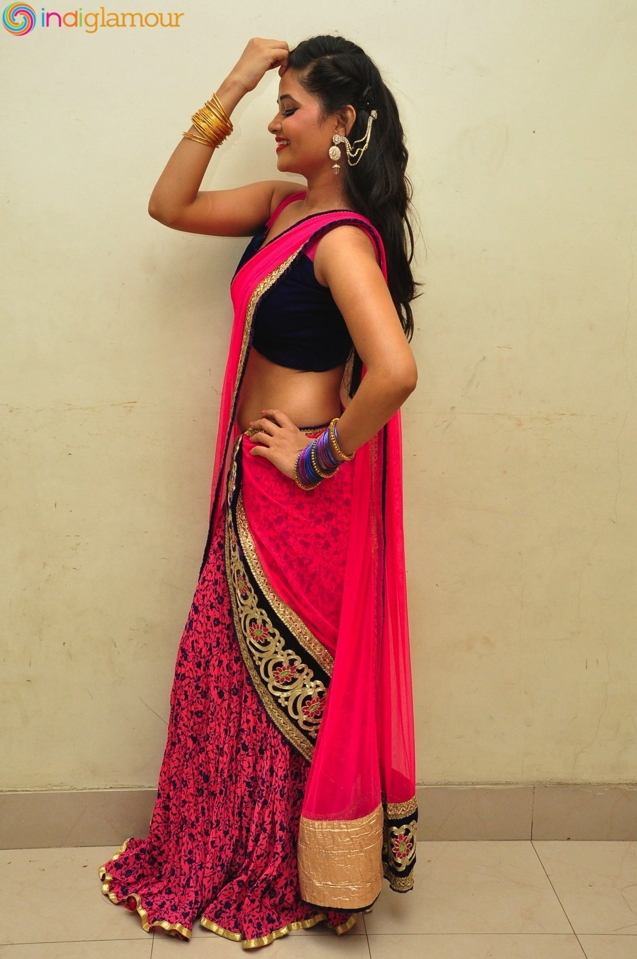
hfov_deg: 29.8
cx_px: 318
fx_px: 1197
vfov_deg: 43.7
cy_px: 480
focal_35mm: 45
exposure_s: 1/125
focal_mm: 30
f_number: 7.1
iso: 1600
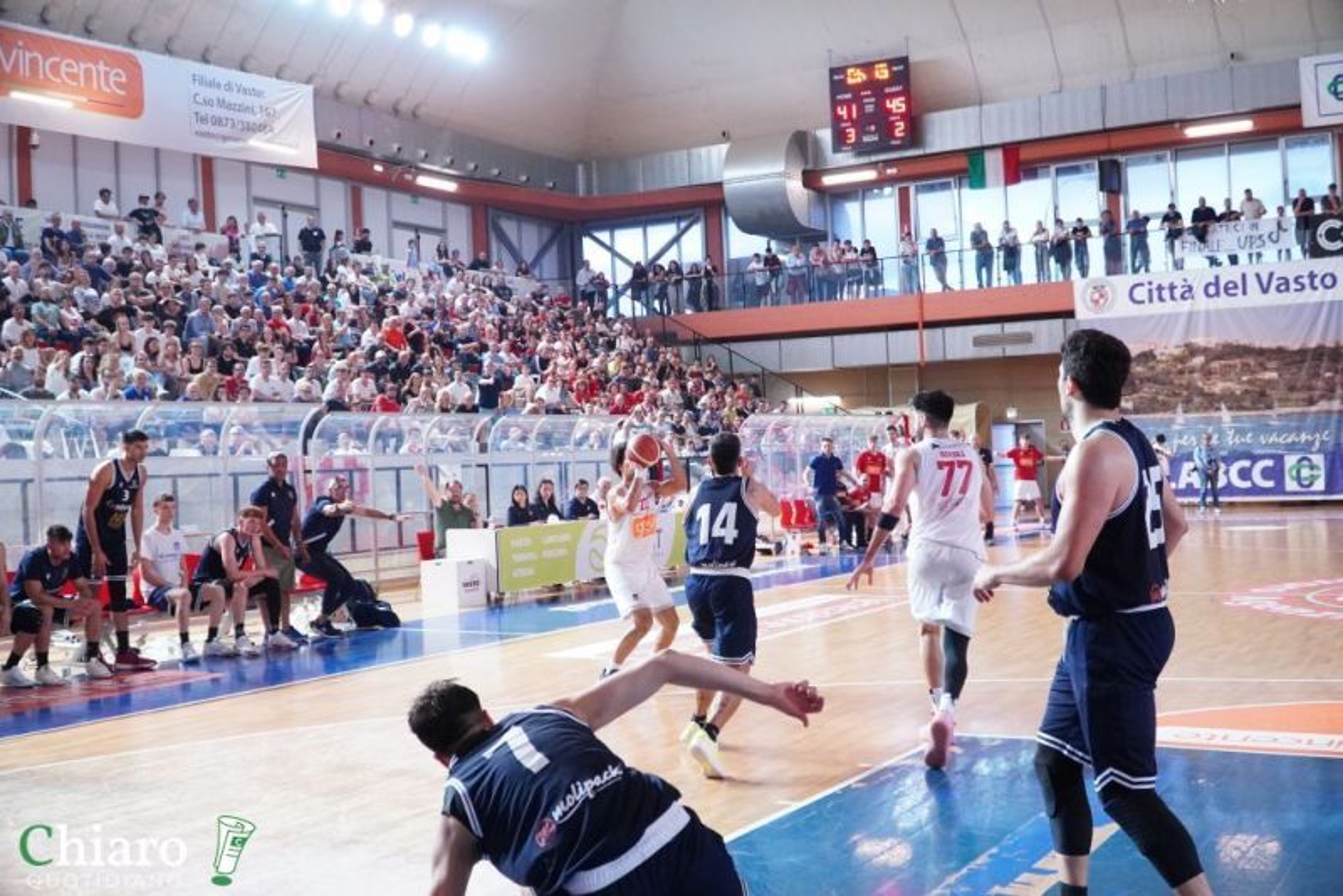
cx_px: 672
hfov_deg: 53.1
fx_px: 1343
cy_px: 448
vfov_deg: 36.9
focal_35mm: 36
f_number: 4
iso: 5000
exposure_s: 1/500
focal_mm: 24
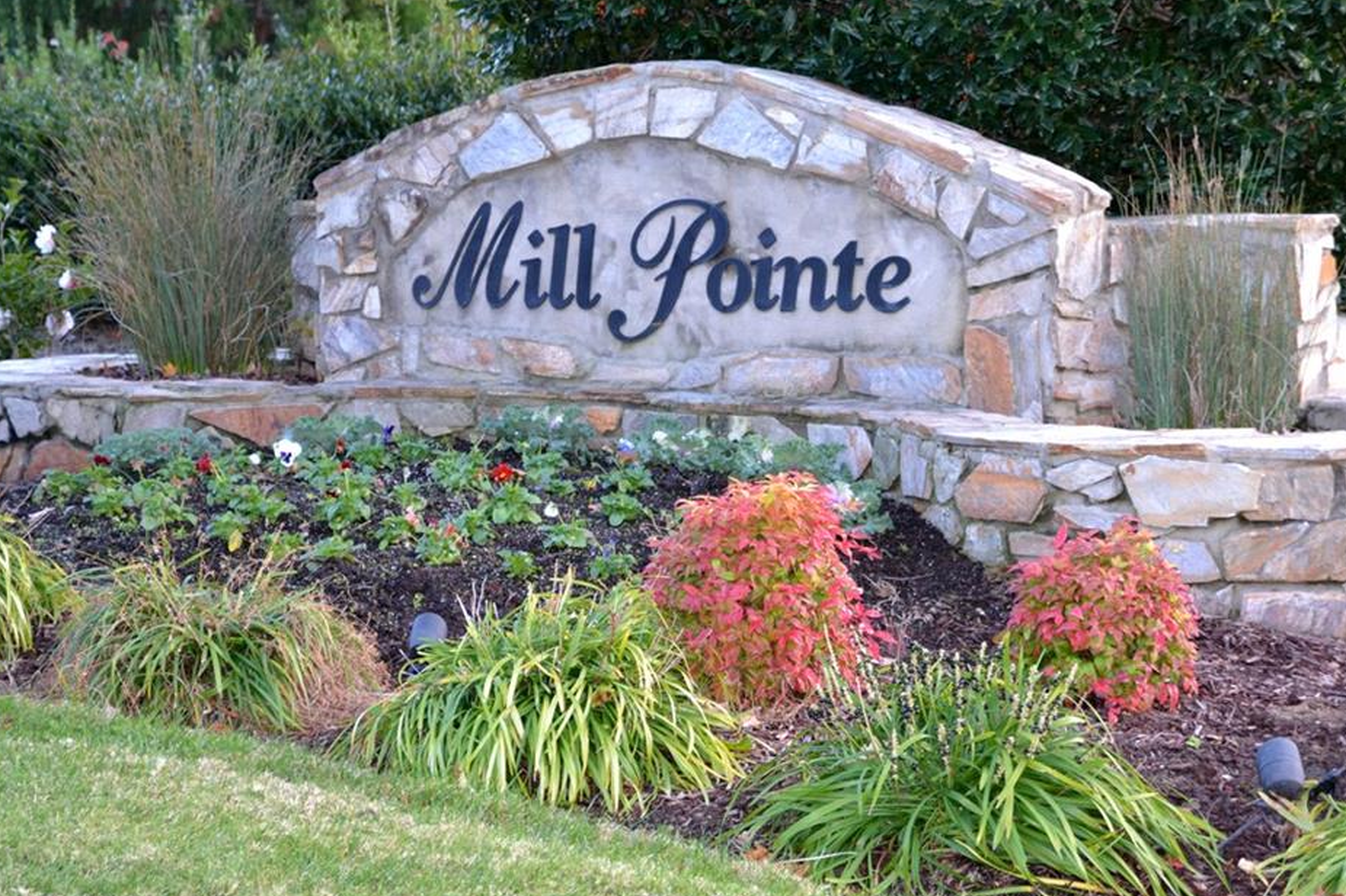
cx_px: 728
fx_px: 3102
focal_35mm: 83
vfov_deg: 16.4
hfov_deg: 24.5
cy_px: 435
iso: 1100
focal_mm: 50
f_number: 4.8
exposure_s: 1/60
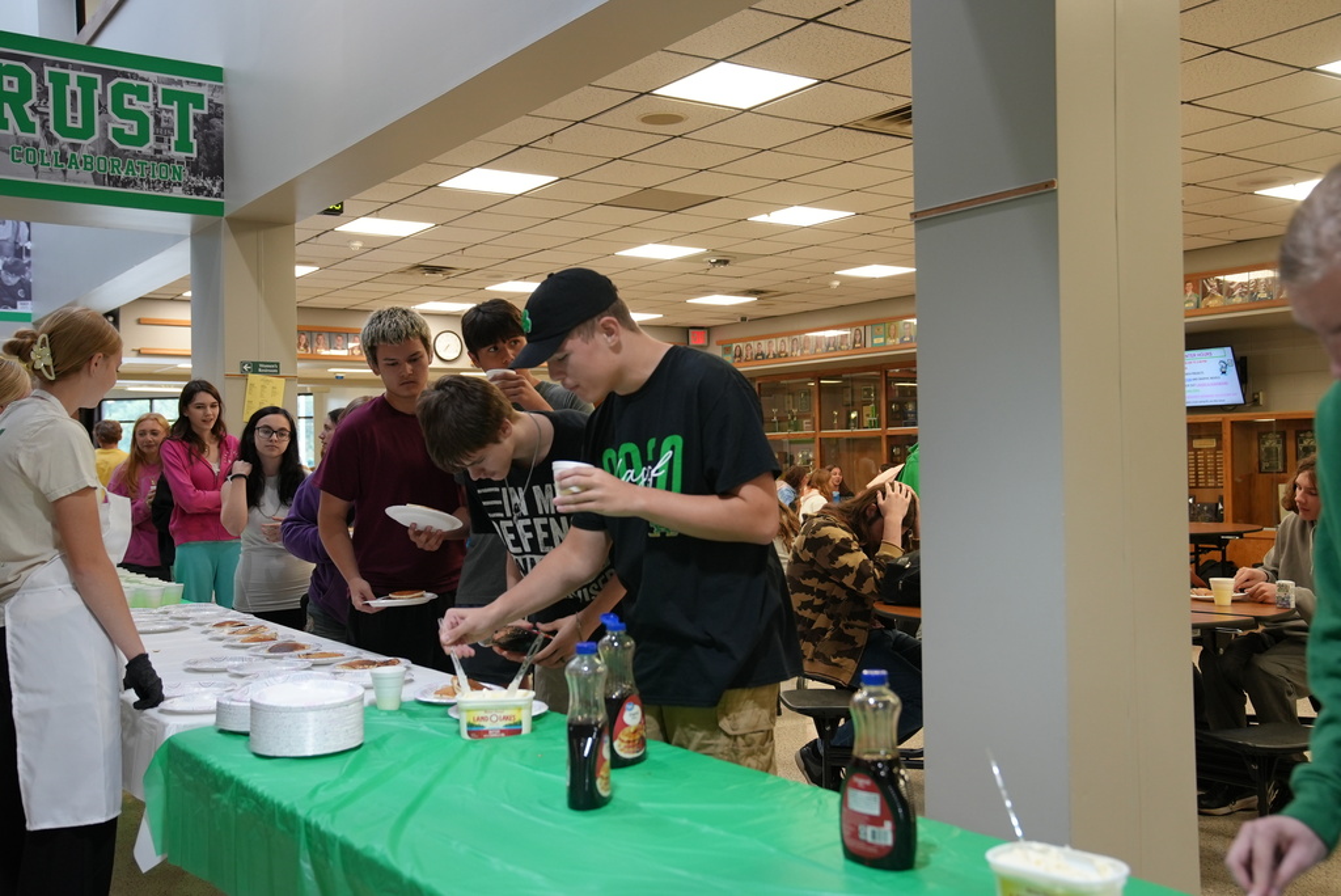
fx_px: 1304
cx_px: 670
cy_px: 448
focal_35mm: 35
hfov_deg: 54.4
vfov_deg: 37.9
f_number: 4
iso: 2000
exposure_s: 1/160
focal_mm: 35
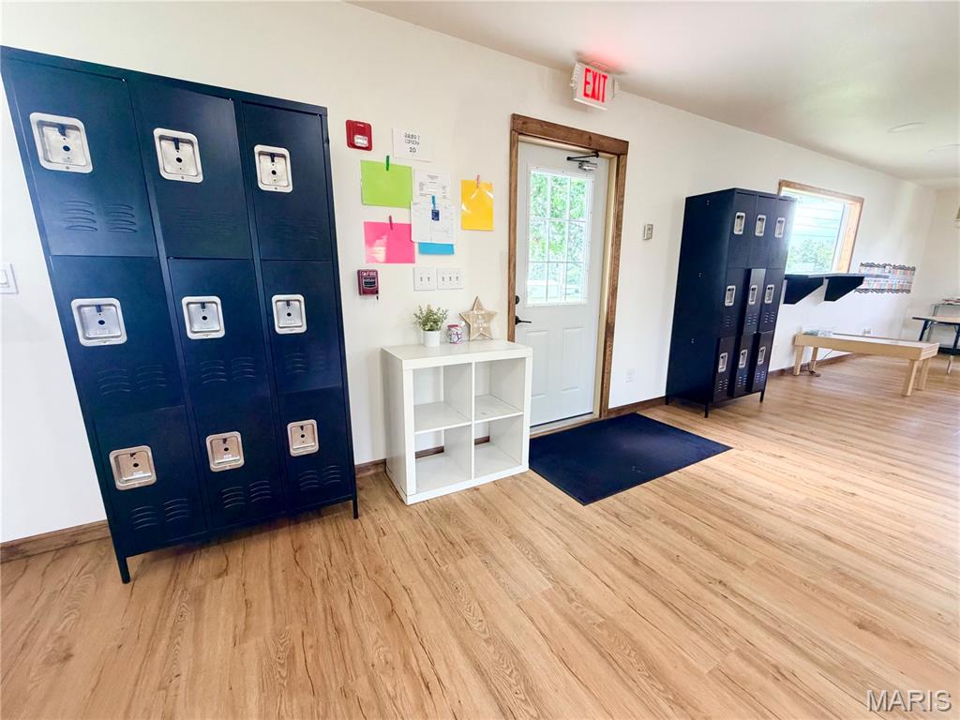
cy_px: 360
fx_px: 388
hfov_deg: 102.1
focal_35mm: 14
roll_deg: -0.3
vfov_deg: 85.7
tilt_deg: -12.9
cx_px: 480
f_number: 2.2
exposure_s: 1/88
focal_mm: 2.22
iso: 320
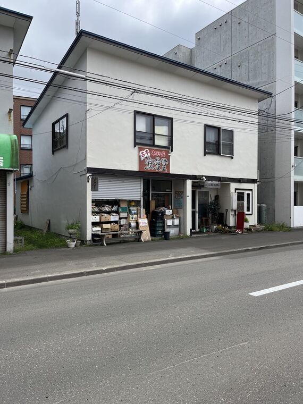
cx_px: 152
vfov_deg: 67.3
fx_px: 303
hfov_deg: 53.1
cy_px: 202
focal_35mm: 26
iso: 50
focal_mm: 5.1
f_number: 1.6
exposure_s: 1/2571
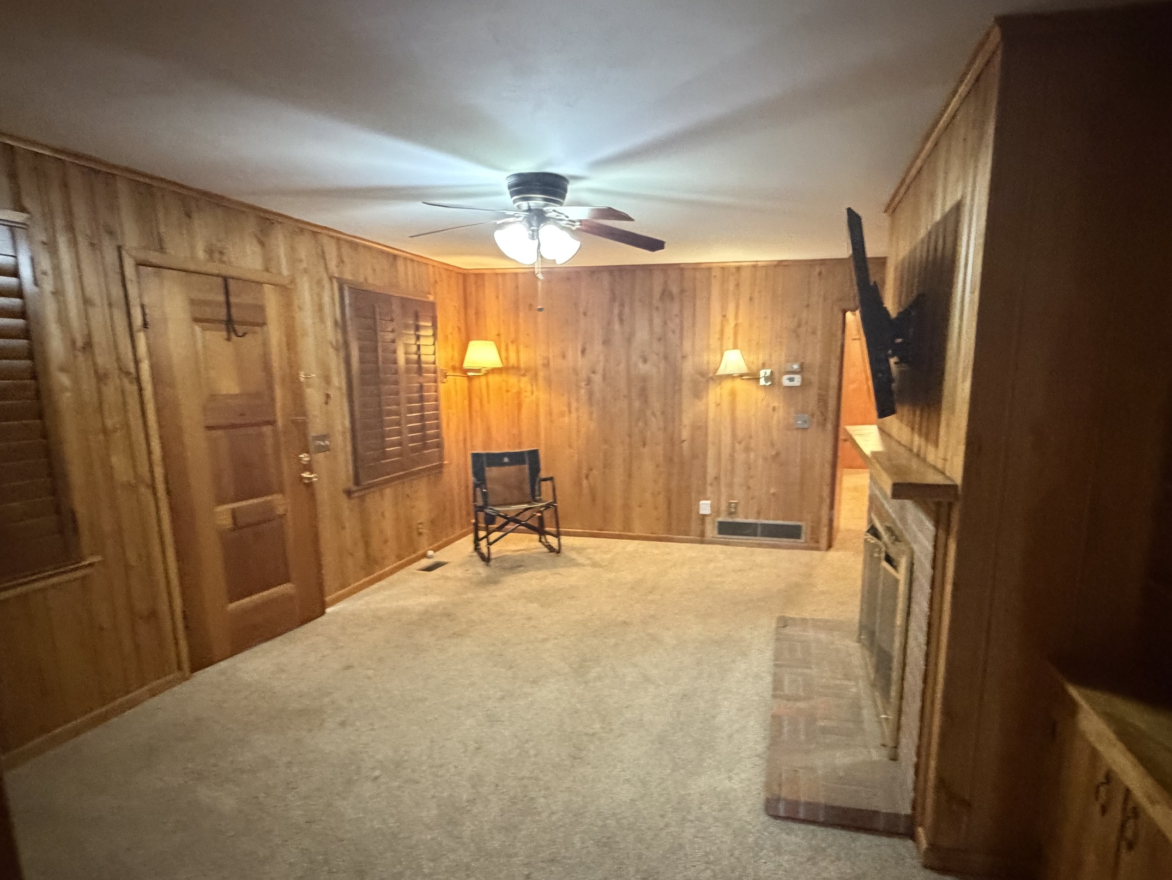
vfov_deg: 65.7
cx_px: 648
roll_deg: -1.0
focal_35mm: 20
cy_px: 502
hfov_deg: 81.5
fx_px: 677
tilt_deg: -9.0
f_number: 2.2
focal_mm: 2.22
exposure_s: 1/40
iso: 1250
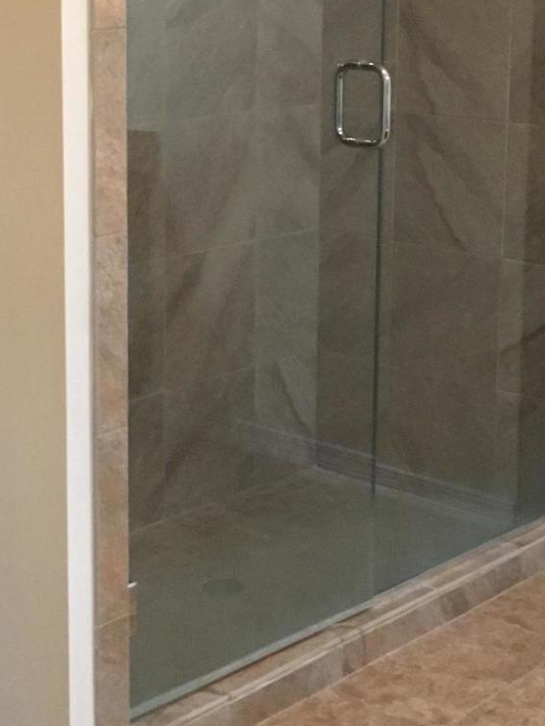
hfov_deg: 19.1
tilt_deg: -10.6
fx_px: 1616
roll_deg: +0.0
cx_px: 252
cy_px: 232
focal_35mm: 77
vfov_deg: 25.2
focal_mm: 4.15
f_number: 2.2
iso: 200
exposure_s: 1/30
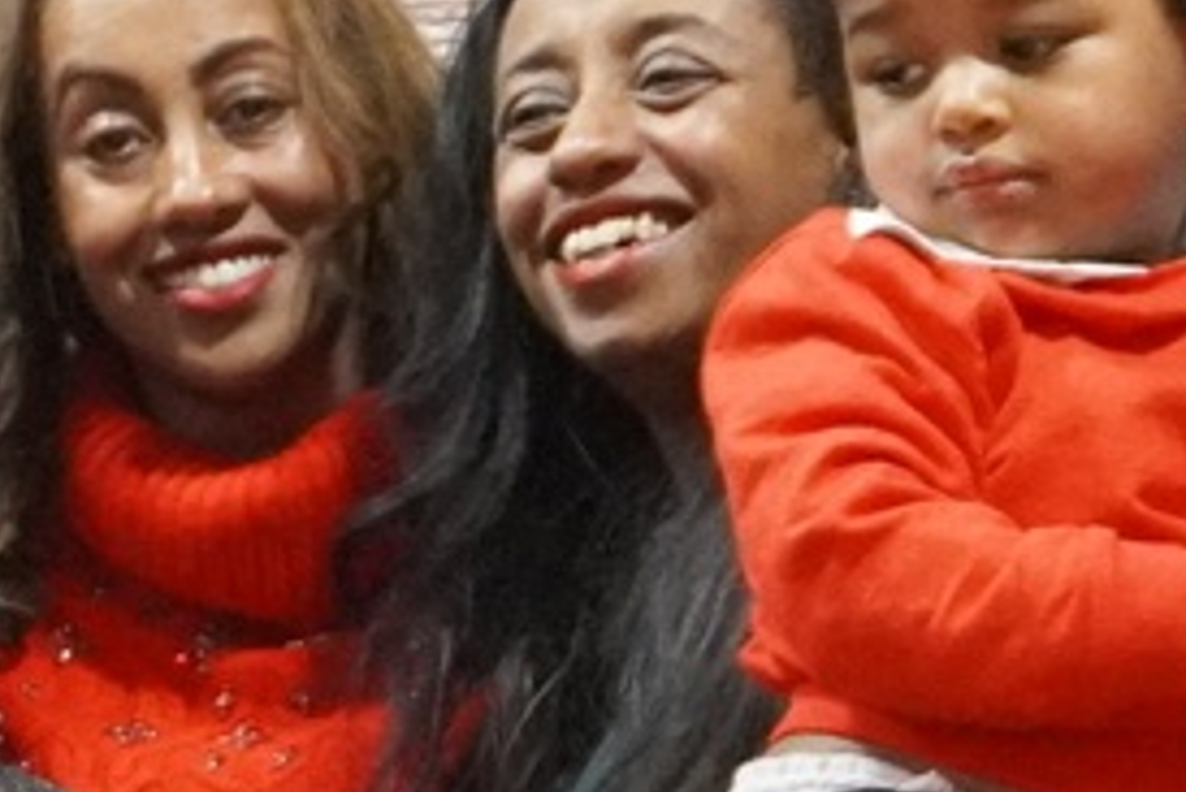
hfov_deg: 8.0
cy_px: 1662
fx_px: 8438
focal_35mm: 256
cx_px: -52
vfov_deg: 5.3
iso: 6400
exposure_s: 1/125
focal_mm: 26
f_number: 4.5
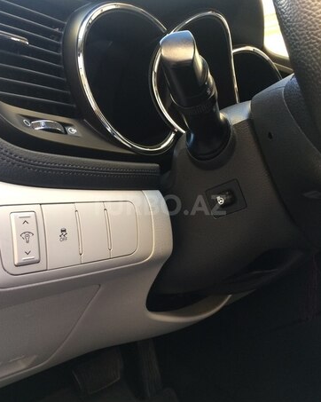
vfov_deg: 57.2
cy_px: 205
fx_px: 368
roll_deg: -0.5
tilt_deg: -8.3
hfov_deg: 47.1
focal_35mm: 31
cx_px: 158
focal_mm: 4.15
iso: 64
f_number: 2.2
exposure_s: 1/33
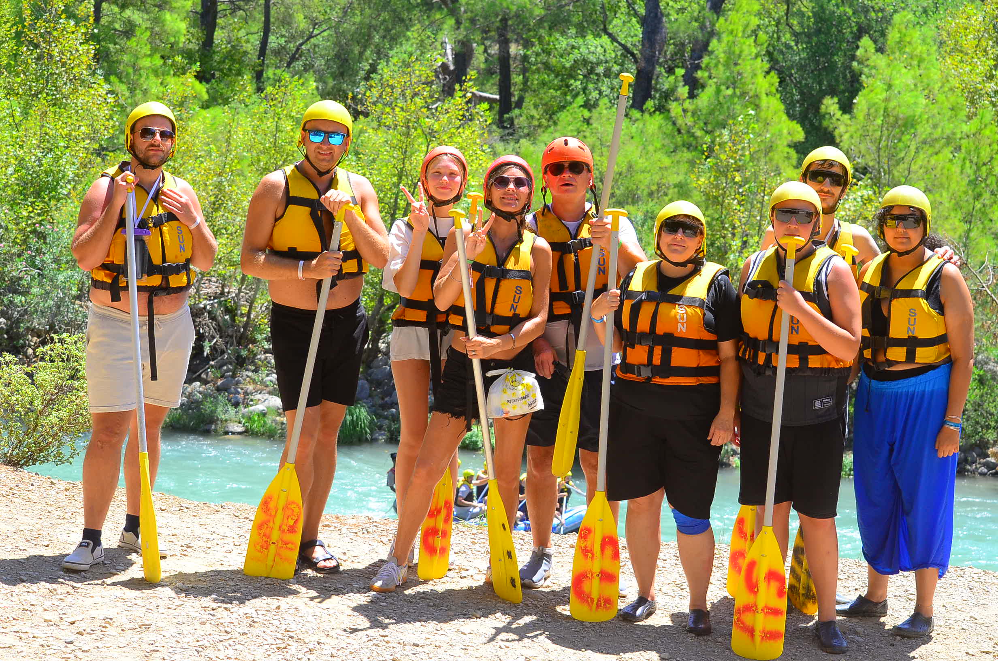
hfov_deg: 4.6
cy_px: 330
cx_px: 499
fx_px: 12449
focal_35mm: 450
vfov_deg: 3.0
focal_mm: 300
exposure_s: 1/800
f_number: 9
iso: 800
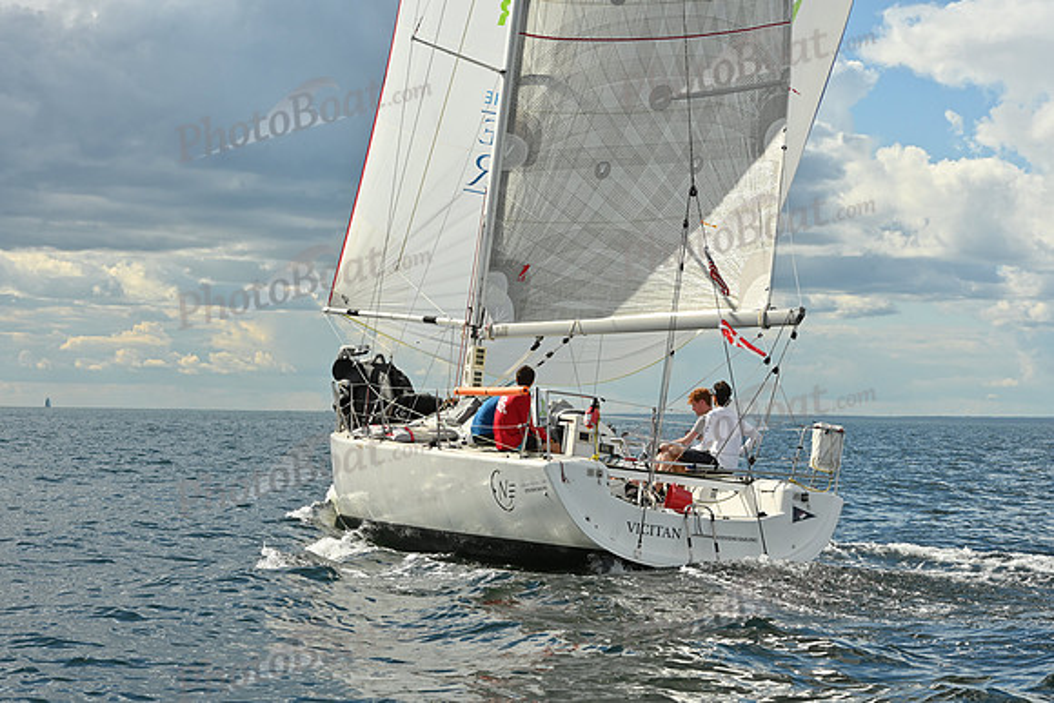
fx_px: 2343
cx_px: 527
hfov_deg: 25.4
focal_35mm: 80
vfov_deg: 17.1
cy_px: 352
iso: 250
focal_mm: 80
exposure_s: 1/800
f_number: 10
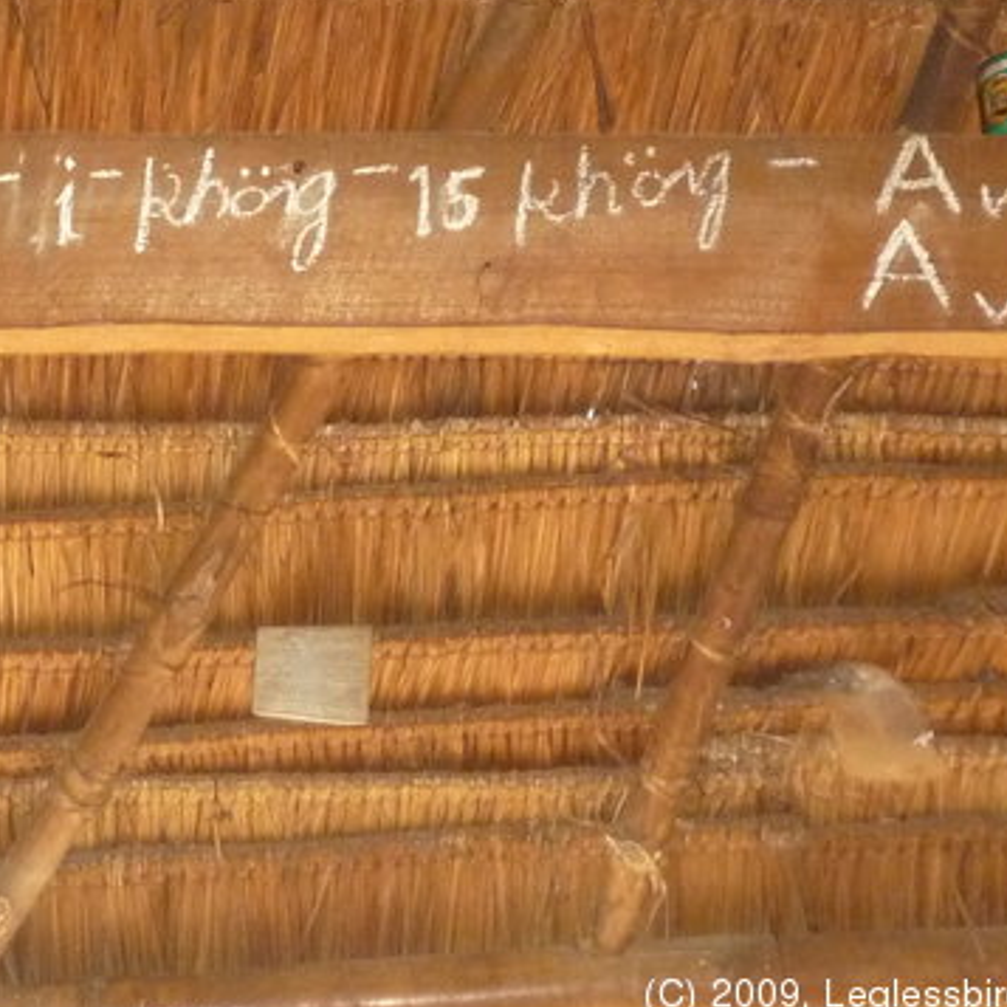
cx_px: 192
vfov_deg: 18.5
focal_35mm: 93
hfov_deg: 18.5
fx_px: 3061
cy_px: 175
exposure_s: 1/30
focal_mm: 5.8
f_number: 3.6
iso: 400
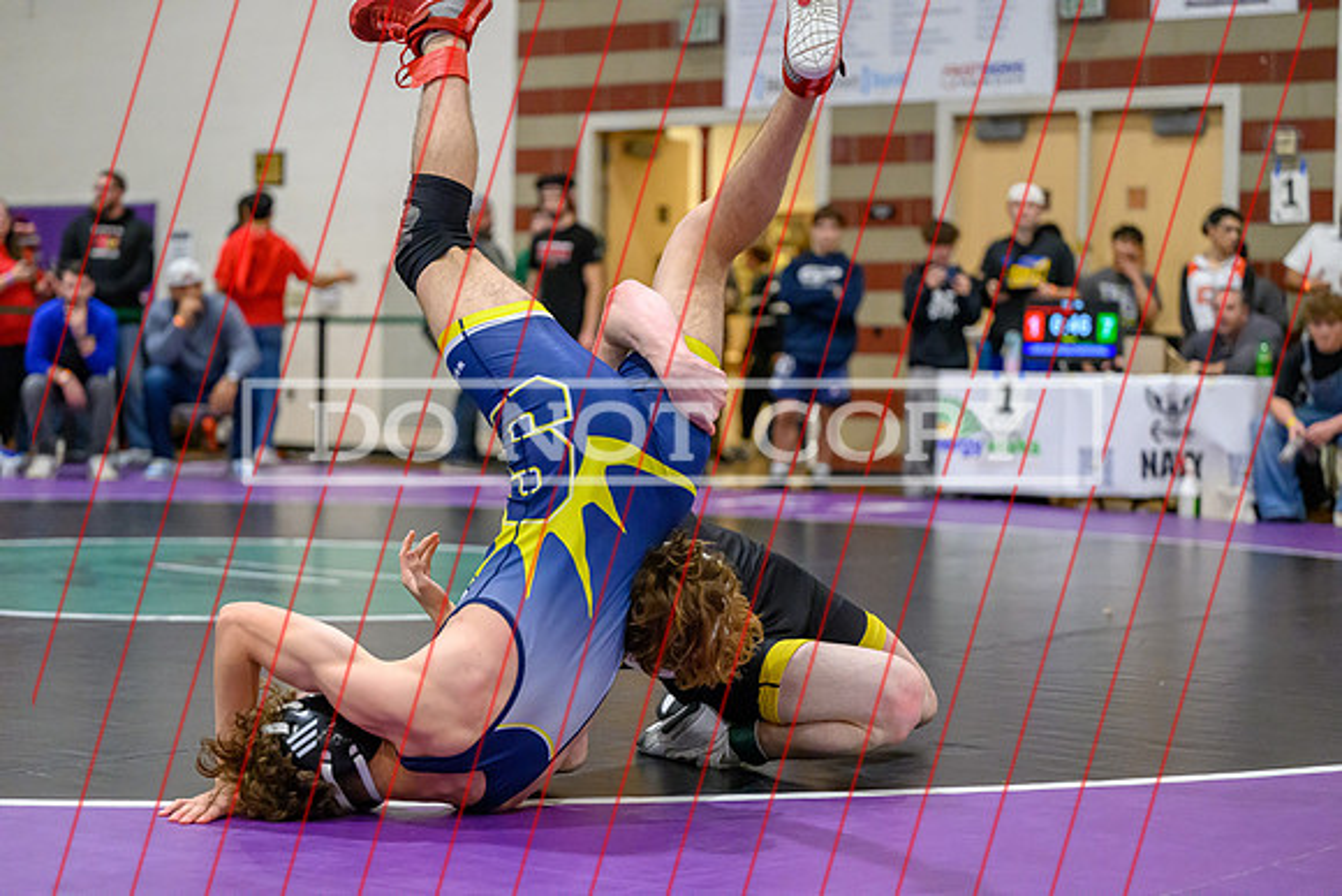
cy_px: 448
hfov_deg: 28.4
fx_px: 2647
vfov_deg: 19.2
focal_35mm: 71
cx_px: 671
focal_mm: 71
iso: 8000
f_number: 2.8
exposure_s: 1/800
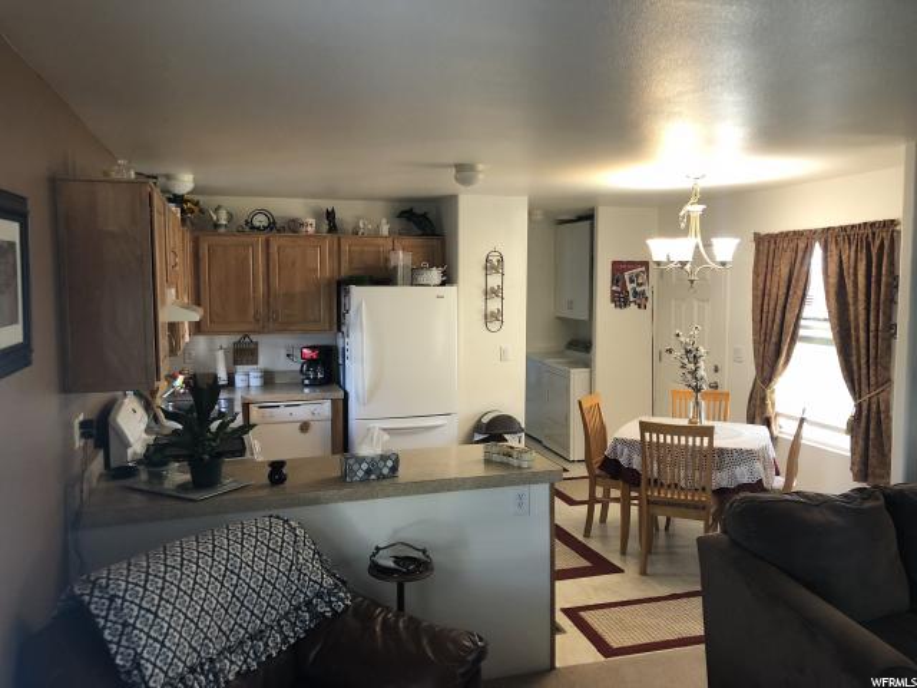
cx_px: 458
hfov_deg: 63.4
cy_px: 344
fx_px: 742
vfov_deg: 49.7
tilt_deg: -4.5
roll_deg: -0.2
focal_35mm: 28
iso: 40
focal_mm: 3.99
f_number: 1.8
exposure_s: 1/17
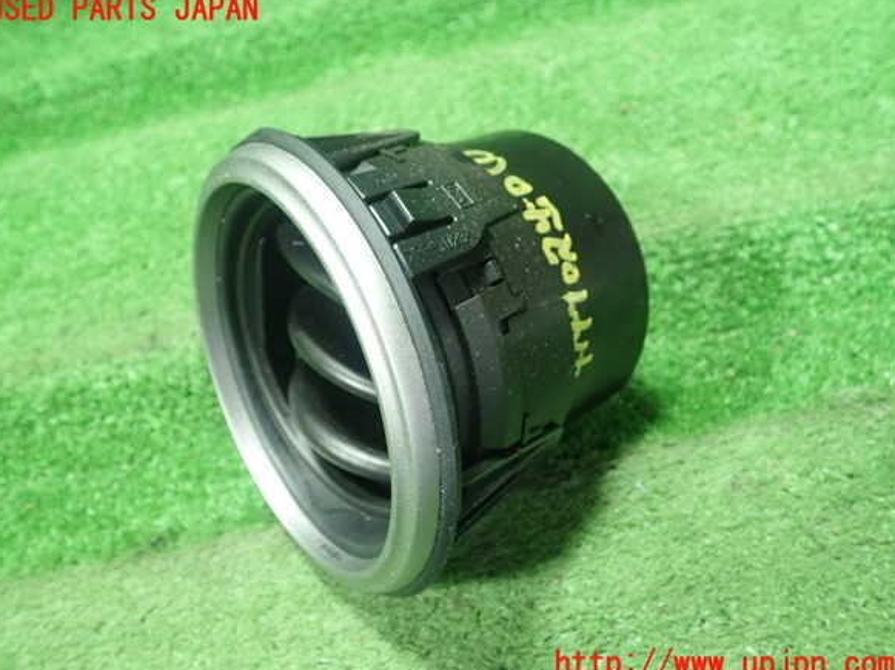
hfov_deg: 58.4
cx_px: 441
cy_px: 337
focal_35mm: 31
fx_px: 801
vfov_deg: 45.4
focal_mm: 5.5
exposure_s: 1/100
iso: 800
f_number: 2.3
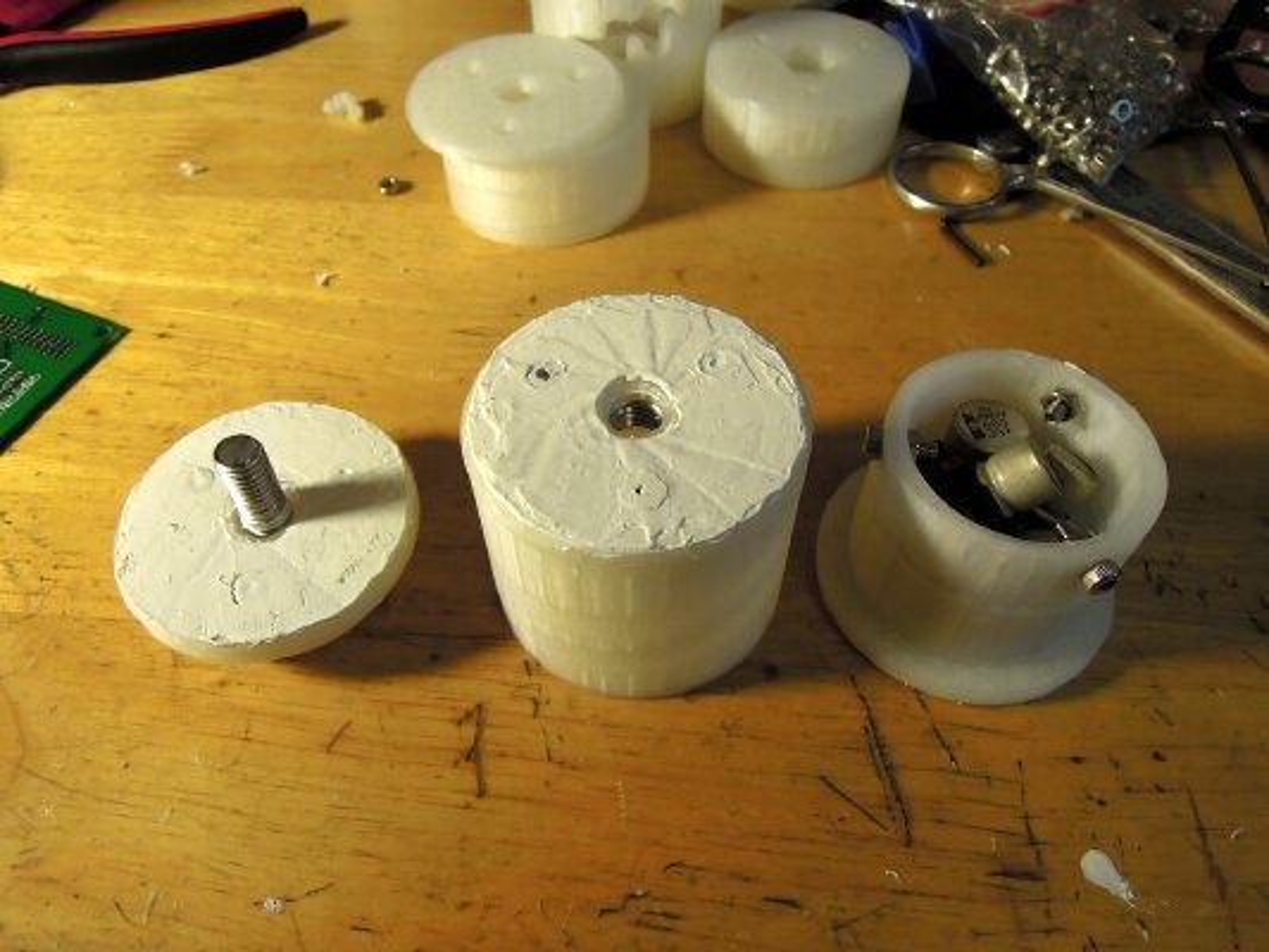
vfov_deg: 56.8
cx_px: 634
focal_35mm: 24
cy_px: 476
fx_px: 880
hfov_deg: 71.6
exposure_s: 1/100
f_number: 2.8
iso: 160
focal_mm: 4.3
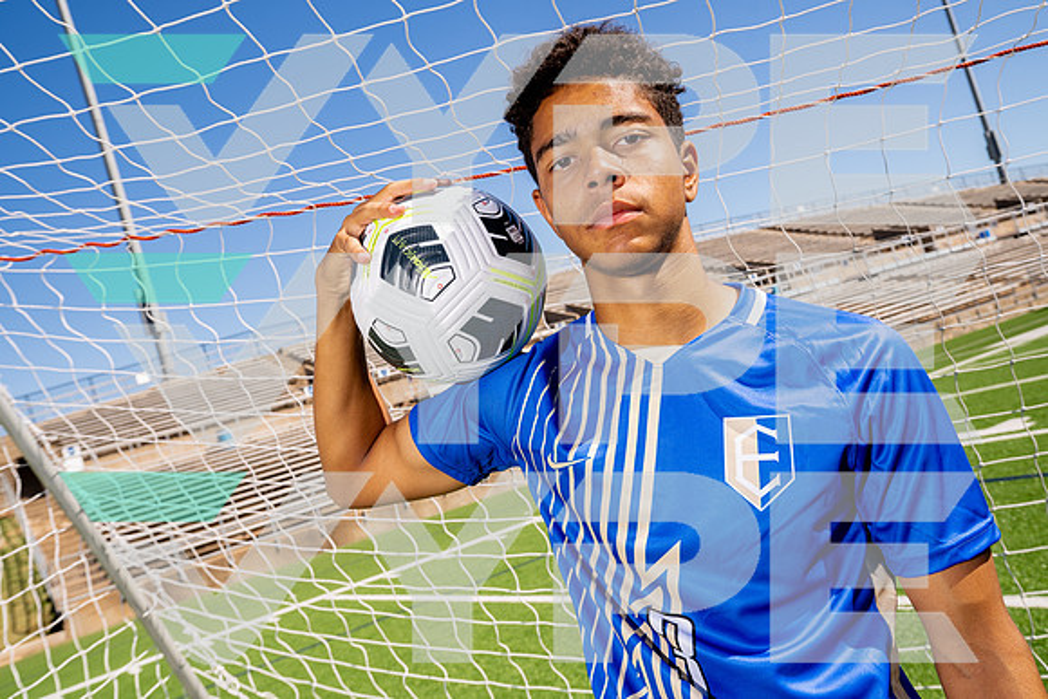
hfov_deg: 55.8
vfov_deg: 38.9
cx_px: 524
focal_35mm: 34
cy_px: 350
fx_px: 990
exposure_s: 1/250
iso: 100
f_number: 8
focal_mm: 34
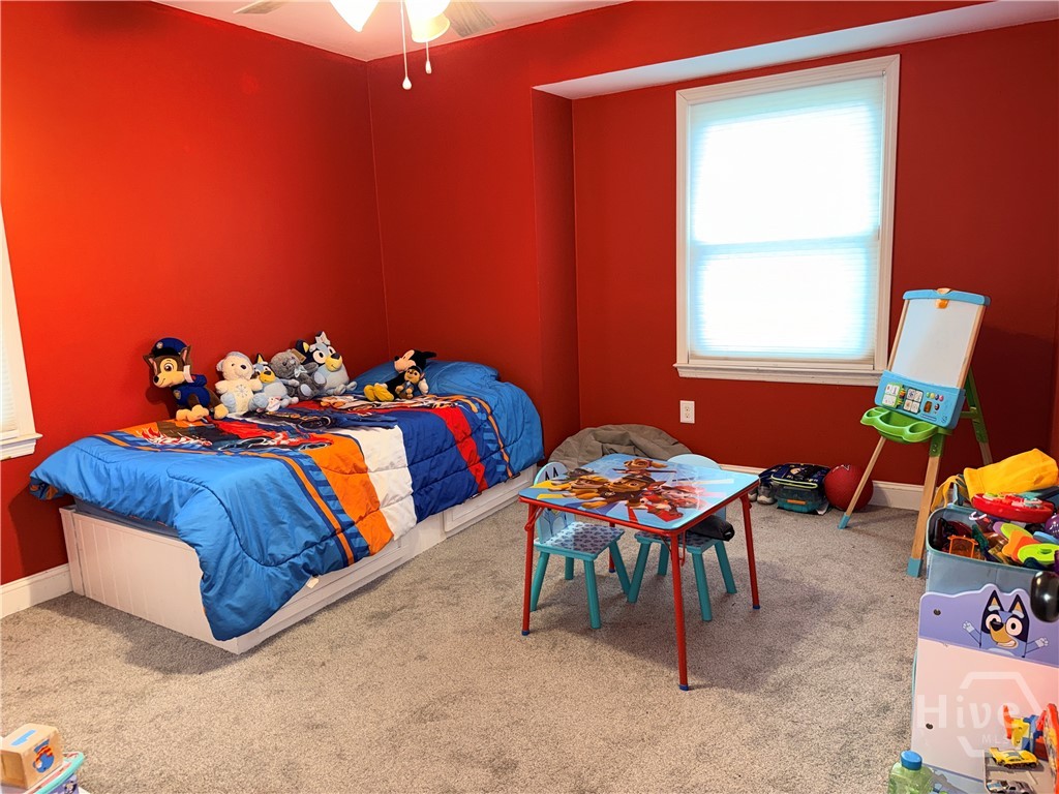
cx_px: 530
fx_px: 734
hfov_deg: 71.6
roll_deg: +2.6
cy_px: 397
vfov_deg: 56.8
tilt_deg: -9.3
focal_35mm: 24
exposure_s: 1/15
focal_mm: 6.76
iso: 125
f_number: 1.78
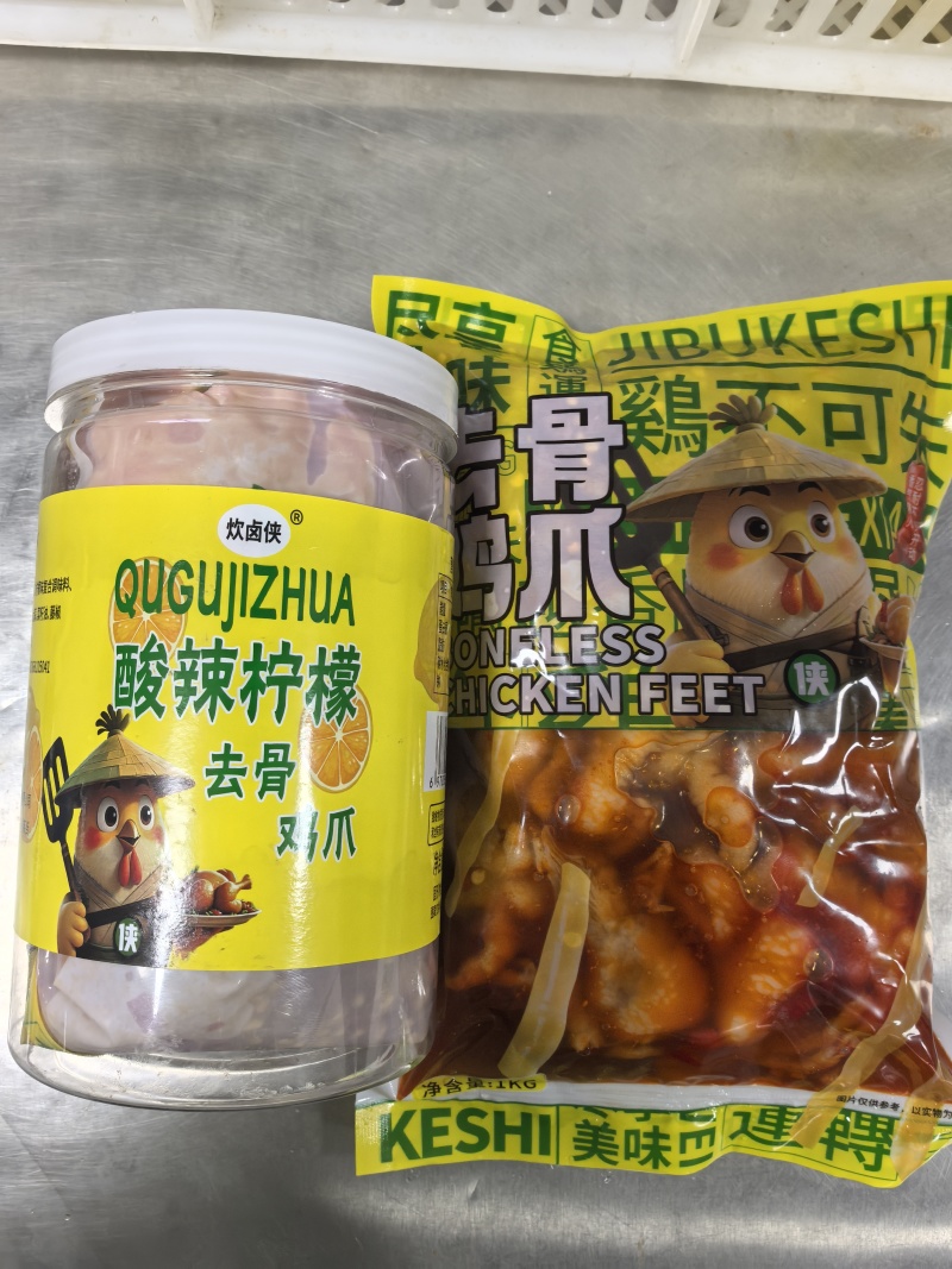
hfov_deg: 51.3
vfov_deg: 65.3
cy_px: 634
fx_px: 990
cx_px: 476
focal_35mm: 27
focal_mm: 6.98
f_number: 4
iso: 1250
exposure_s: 1/189
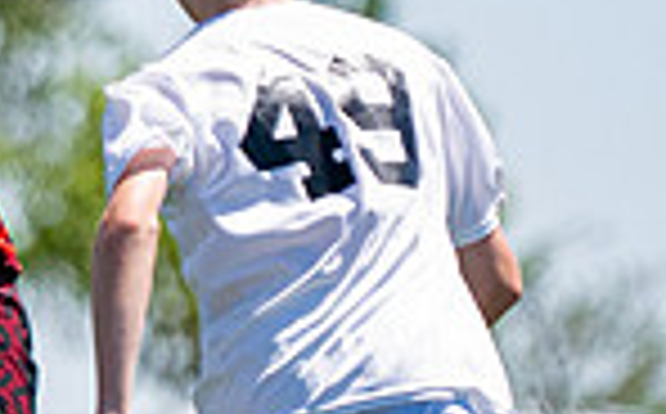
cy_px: -64
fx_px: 19446
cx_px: -8
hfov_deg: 2.0
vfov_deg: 1.2
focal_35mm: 1073
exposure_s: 1/8000
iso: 640
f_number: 2.8
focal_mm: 200
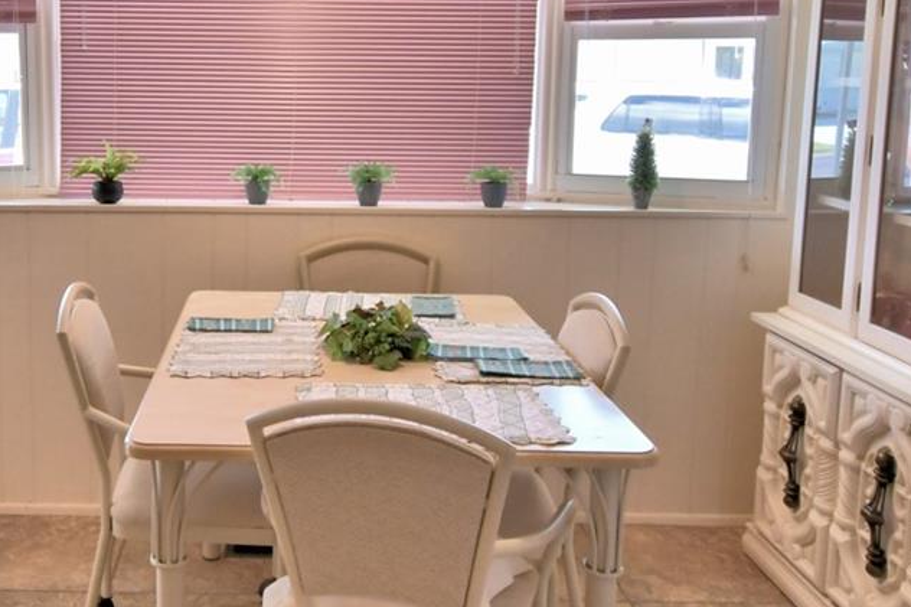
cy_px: 202
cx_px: 274
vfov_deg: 34.7
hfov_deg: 49.4
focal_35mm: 38
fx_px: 961
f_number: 4.5
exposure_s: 1/125
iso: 320
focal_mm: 10
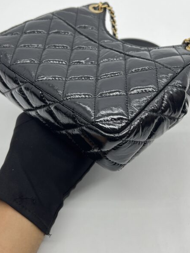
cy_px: 104
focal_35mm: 45
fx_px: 329
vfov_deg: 41.9
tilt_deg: -45.2
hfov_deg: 32.2
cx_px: 101
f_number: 1.5
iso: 50
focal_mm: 5.7
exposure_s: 1/100
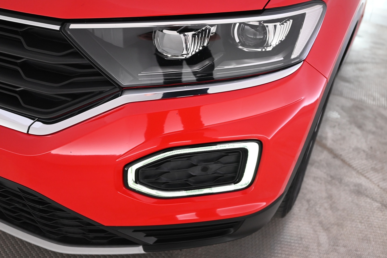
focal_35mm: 30
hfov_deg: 61.1
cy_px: 129
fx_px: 328
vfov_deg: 43.0
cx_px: 194
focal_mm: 30.5
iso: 2200
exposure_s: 1/125
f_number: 4.8
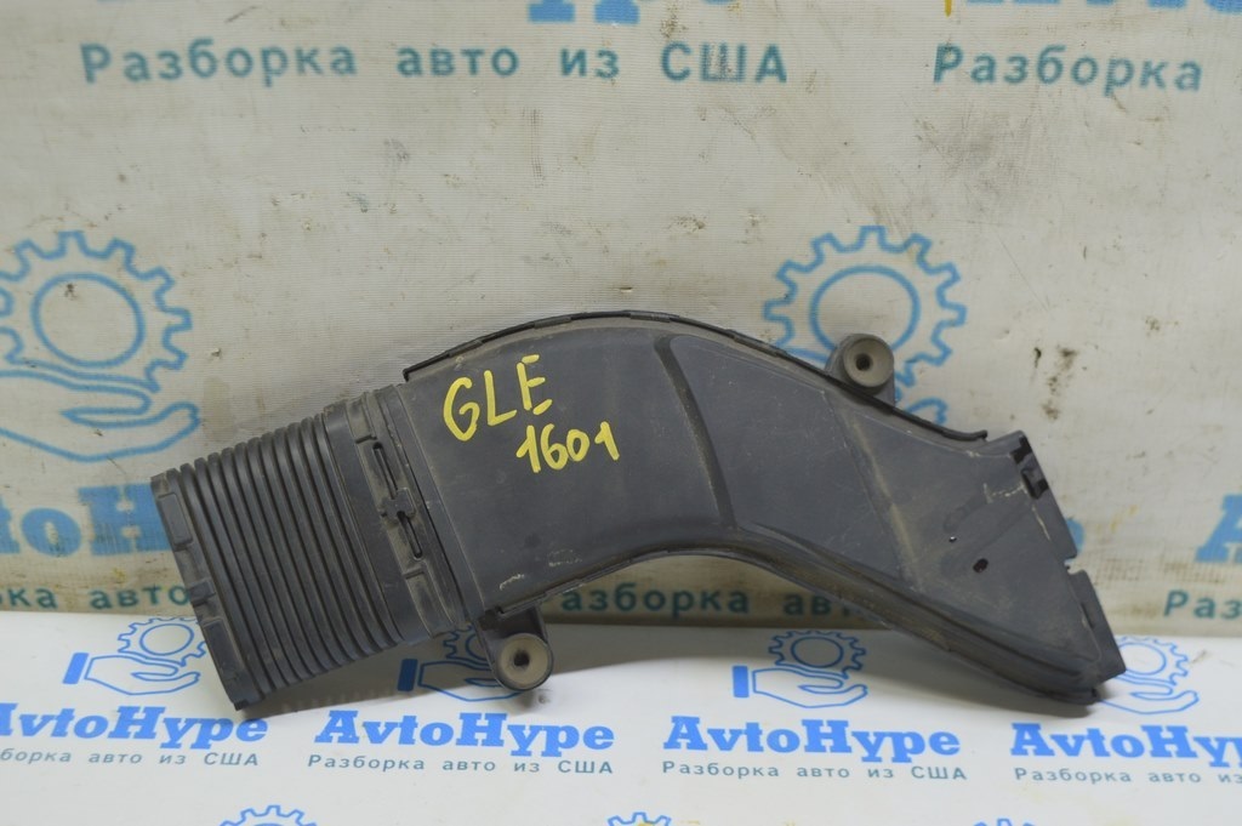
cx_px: 621
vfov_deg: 26.4
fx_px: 1758
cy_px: 413
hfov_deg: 38.9
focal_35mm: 51
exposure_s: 1/20
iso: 400
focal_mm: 34
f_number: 5.6
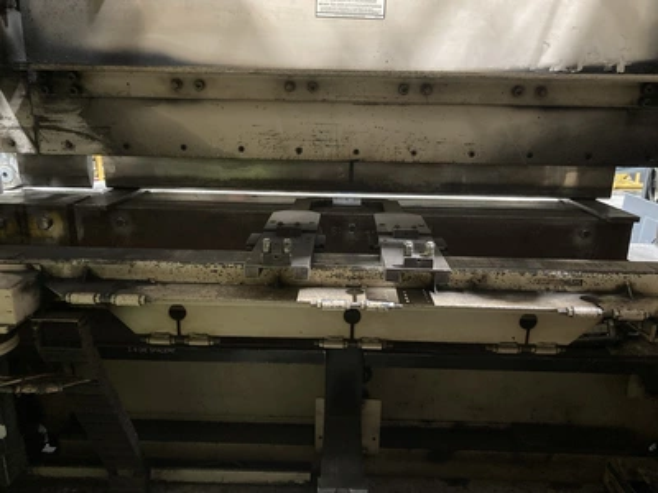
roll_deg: -0.7
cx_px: 329
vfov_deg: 49.7
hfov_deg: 63.4
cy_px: 246
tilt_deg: -14.8
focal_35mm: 28
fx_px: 532
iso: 640
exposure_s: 1/20
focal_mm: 3.99
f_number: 1.8
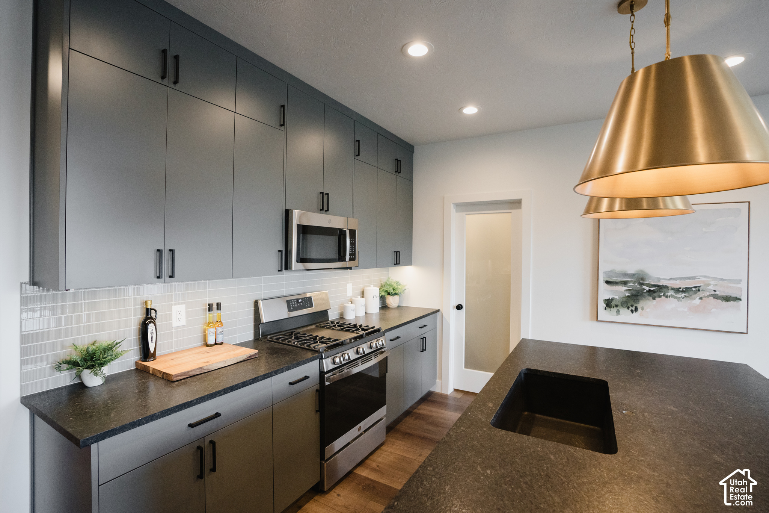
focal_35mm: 16
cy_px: 256
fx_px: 344
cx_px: 384
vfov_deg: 73.4
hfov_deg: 96.4
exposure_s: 1/320
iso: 2000
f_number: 4
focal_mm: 16
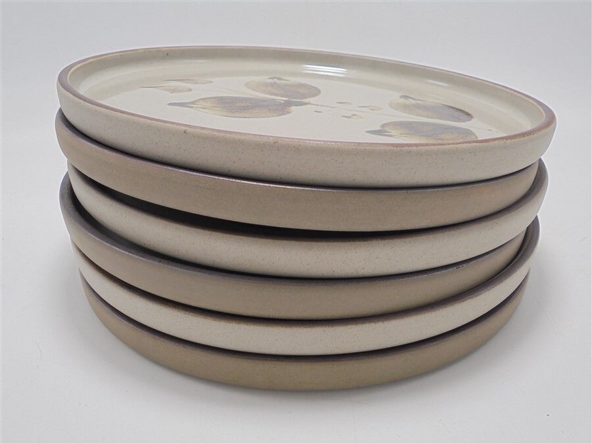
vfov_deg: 41.8
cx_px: 296
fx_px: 581
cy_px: 222
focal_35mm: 34
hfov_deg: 54.0
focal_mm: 6.1
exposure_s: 1/50
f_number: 4
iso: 100
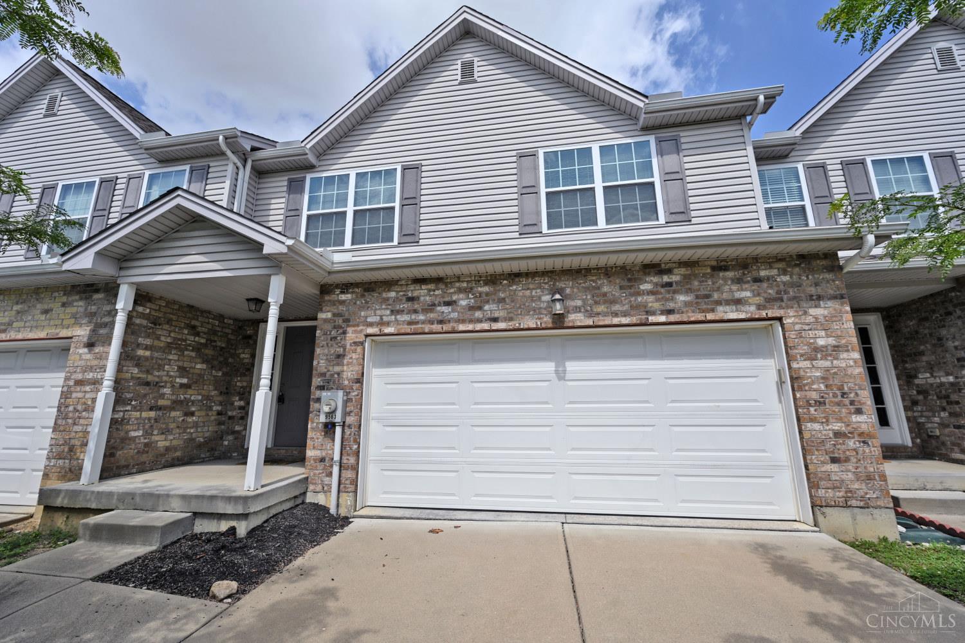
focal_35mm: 14
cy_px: 322
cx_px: 482
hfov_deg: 104.3
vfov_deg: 81.2
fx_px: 375
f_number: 7.1
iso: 100
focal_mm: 14
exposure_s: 1/400
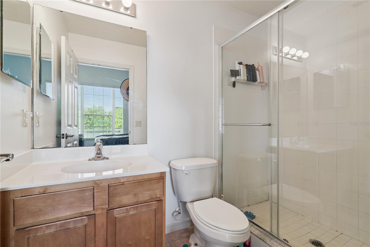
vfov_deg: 70.5
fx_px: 175
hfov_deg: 93.3
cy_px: 124
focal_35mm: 17
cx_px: 185
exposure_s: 1/15
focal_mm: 17
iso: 250
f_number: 9
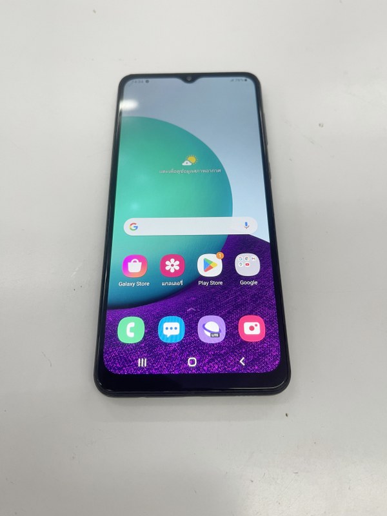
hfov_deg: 54.9
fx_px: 373
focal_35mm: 25
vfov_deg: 69.4
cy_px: 258
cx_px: 194
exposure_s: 1/84
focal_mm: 5.1
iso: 125
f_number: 1.6
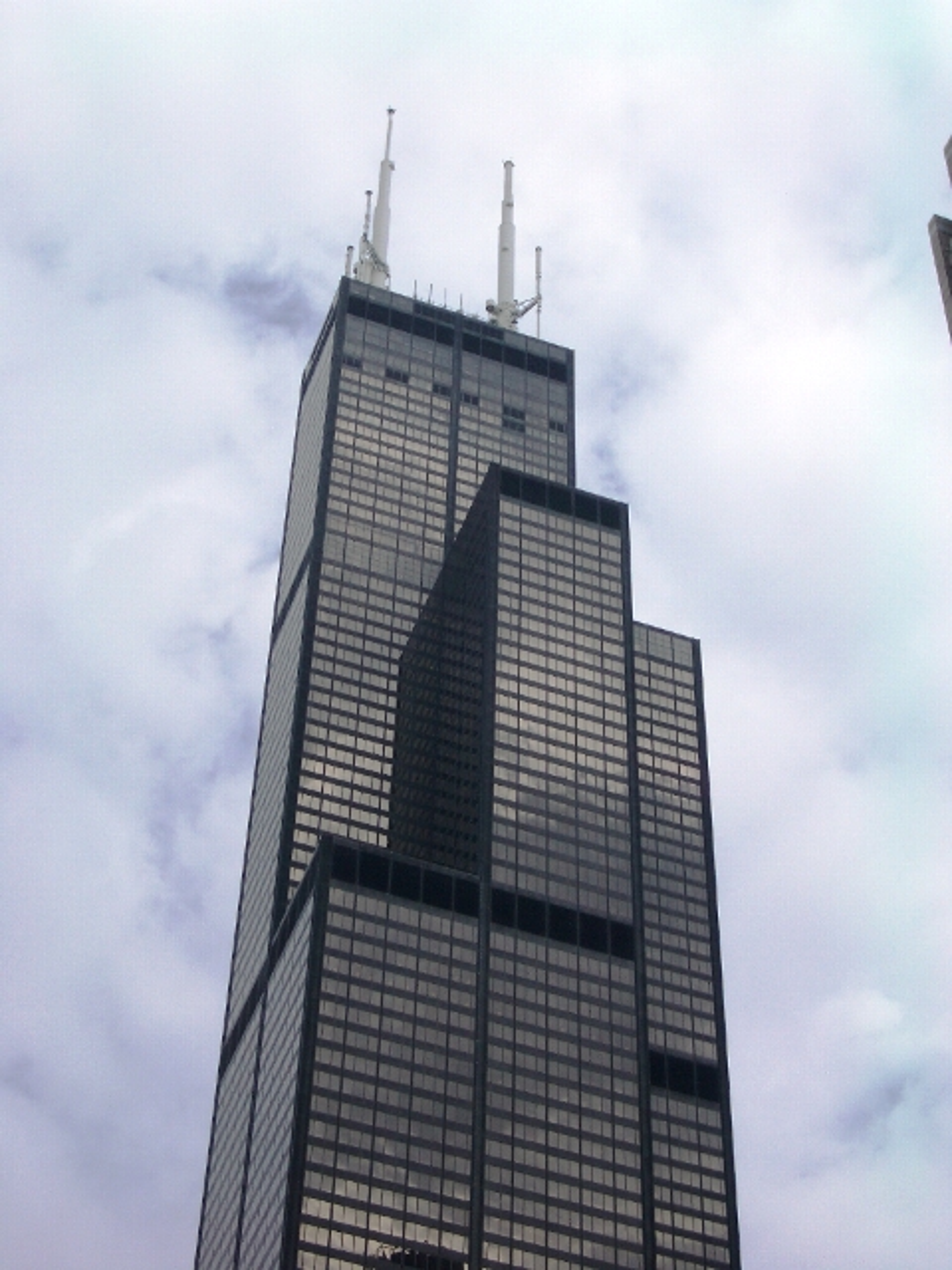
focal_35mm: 74
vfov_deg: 26.3
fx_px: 2714
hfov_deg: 19.9
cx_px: 476
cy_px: 635
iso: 50
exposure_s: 1/400
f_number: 6.2
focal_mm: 12.2
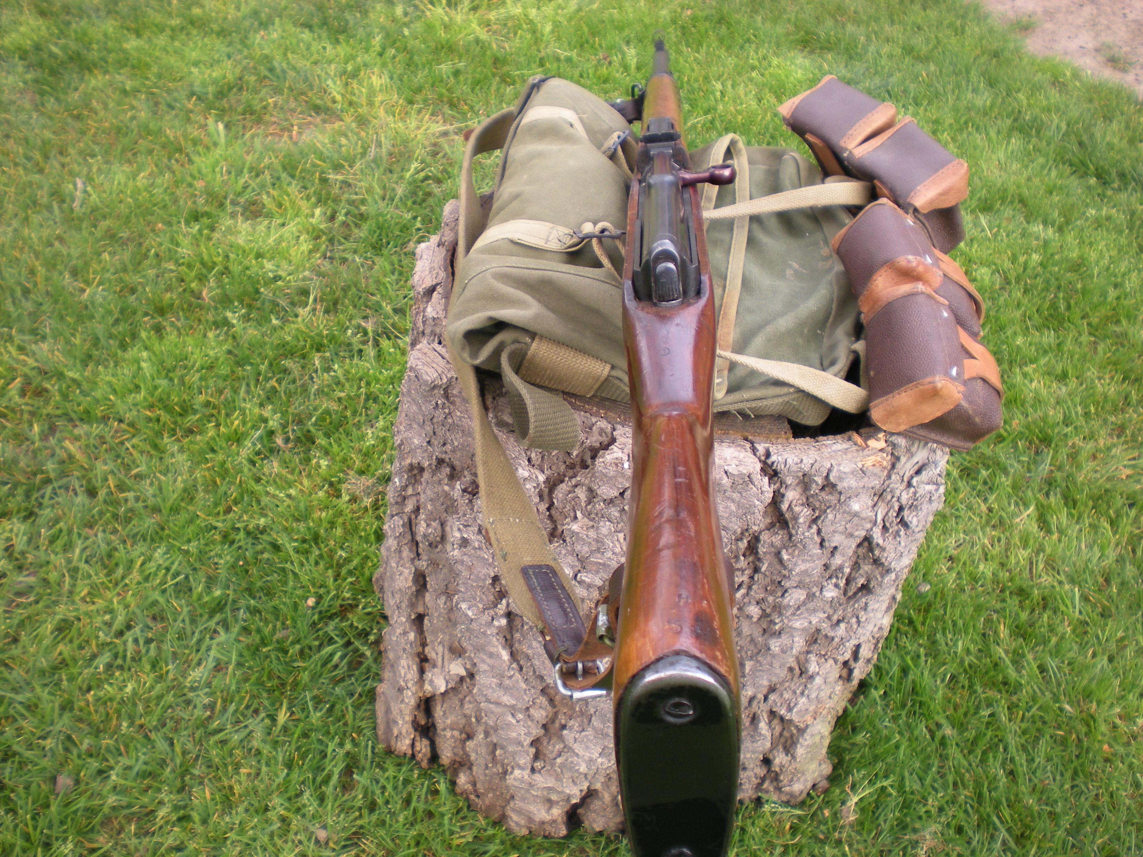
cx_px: 572
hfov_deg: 49.0
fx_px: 1255
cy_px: 428
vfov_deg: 37.7
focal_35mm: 38
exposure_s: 1/59.4
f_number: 3.1
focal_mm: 6.3
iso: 71
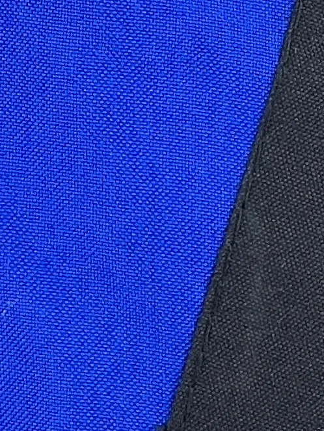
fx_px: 5835
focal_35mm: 468
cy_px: -113
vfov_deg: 4.2
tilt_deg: -0.4
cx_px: 224
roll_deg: +0.4
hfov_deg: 3.2
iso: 64
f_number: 2.8
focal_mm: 9
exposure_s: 1/100
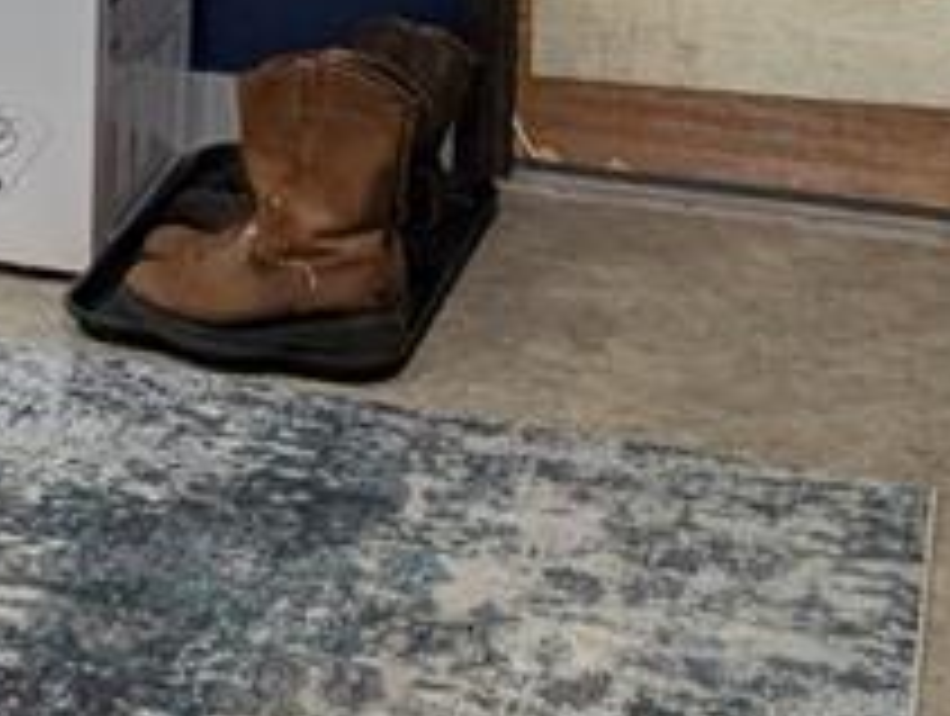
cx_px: -297
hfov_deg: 16.0
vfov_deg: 11.9
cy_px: -527
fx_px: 3189
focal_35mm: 116
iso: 186
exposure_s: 1/120
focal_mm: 6.9
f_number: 1.68
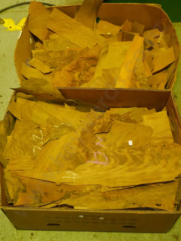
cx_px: 90
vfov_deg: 35.5
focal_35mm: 54
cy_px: 120
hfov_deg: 27.1
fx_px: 376
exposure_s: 1/60
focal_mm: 27
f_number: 5.3
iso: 3200
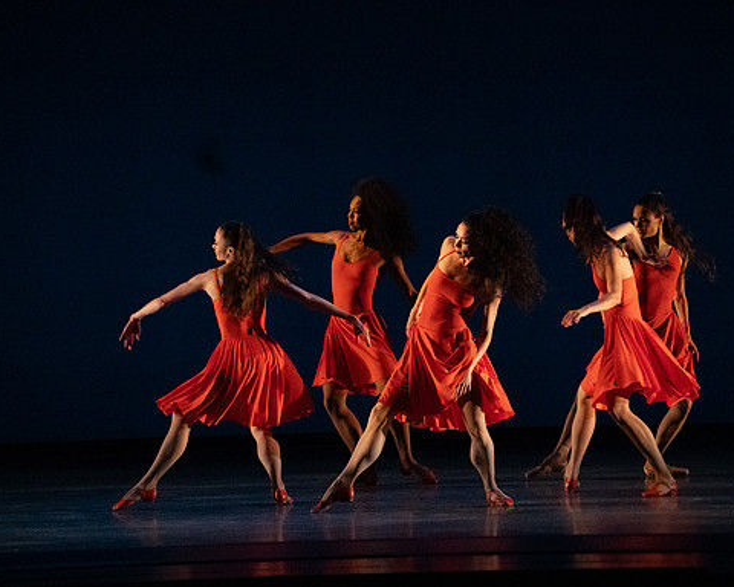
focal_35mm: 227
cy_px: 294
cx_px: 388
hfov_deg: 8.5
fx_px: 4931
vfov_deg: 6.8
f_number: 5
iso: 25600
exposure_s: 1/400
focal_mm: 200
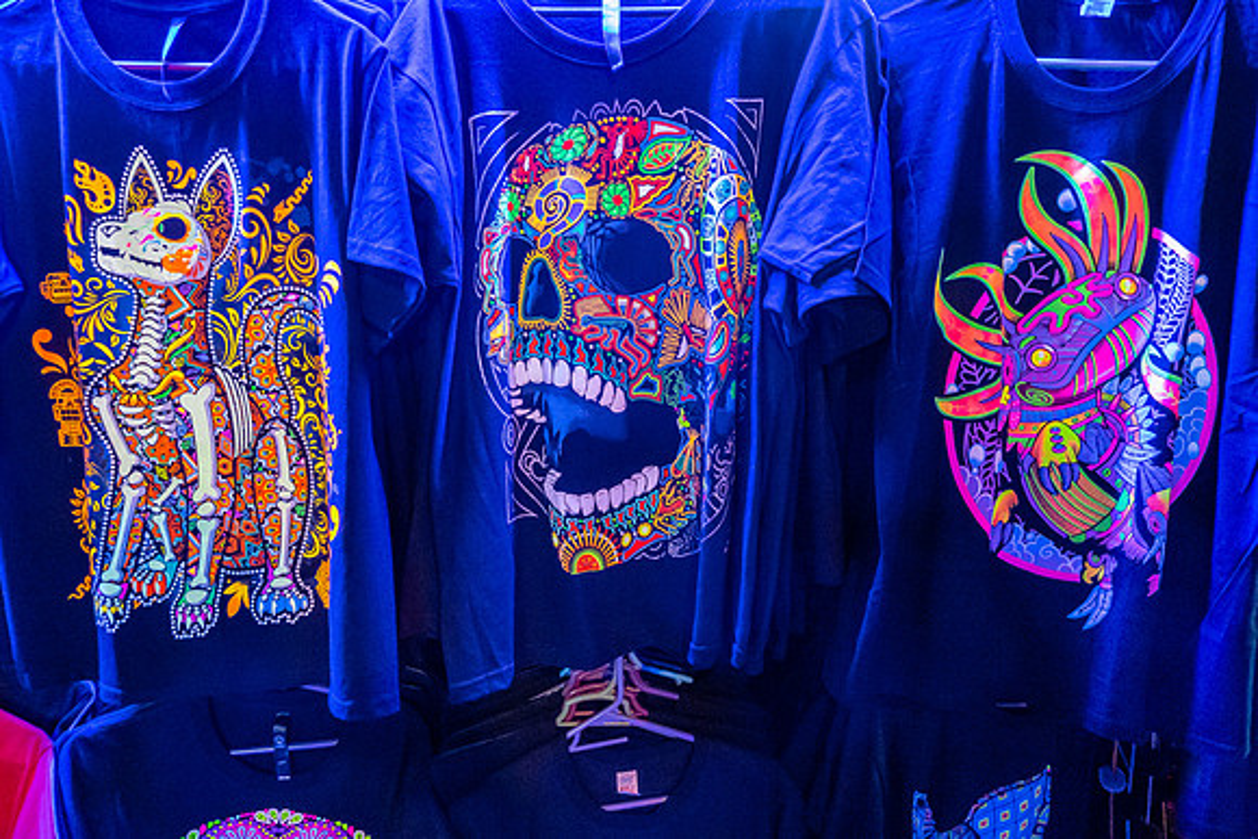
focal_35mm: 27
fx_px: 945
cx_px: 651
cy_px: 396
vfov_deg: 47.9
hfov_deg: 67.3
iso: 4000
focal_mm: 9
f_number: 5
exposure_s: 1/20
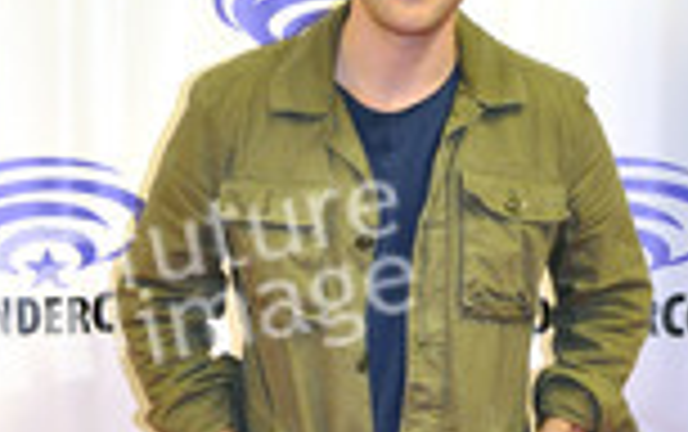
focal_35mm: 96
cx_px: 317
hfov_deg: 21.6
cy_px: 513
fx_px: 1802
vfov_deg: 13.3
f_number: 4.5
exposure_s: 1/60
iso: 1000
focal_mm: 24
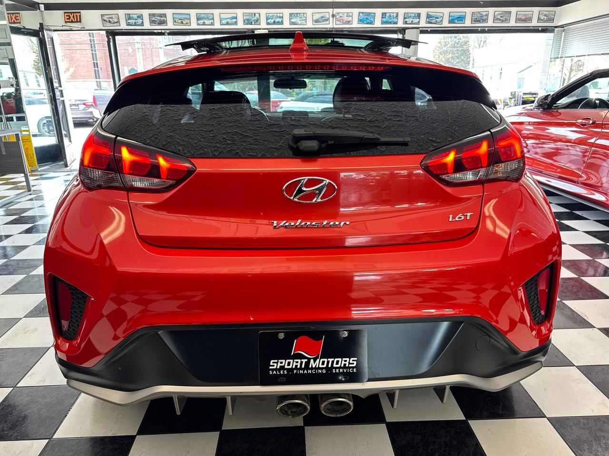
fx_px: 422
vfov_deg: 56.8
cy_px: 228
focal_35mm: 24
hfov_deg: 71.6
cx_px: 304
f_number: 1.78
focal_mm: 6.76
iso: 125
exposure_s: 1/120
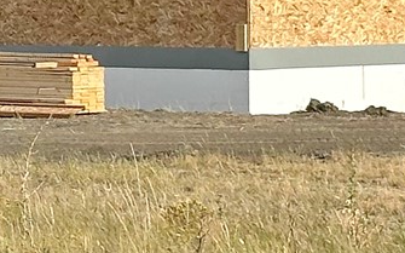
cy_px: -132
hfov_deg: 6.7
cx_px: -100
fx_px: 3431
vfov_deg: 4.2
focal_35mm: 311
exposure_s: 1/4785
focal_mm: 6.86
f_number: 1.78
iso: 64
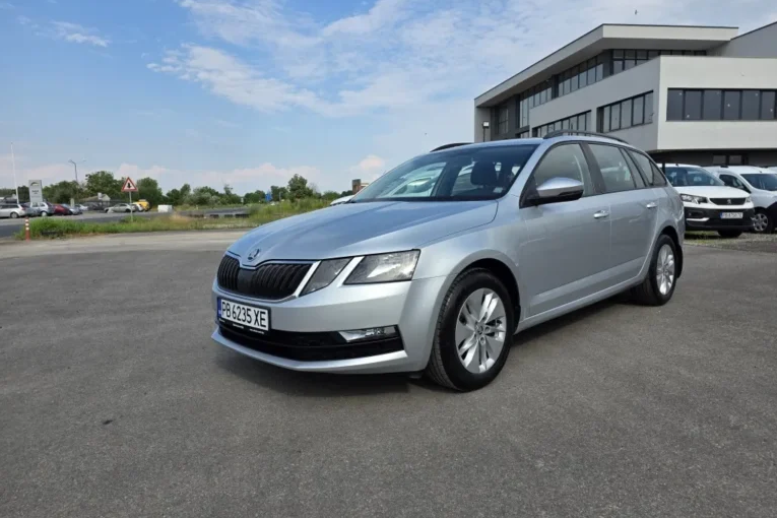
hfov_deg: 73.7
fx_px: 518
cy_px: 259
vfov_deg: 53.1
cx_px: 389
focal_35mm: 24
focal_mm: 6.25
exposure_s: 1/5447
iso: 80
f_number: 1.7
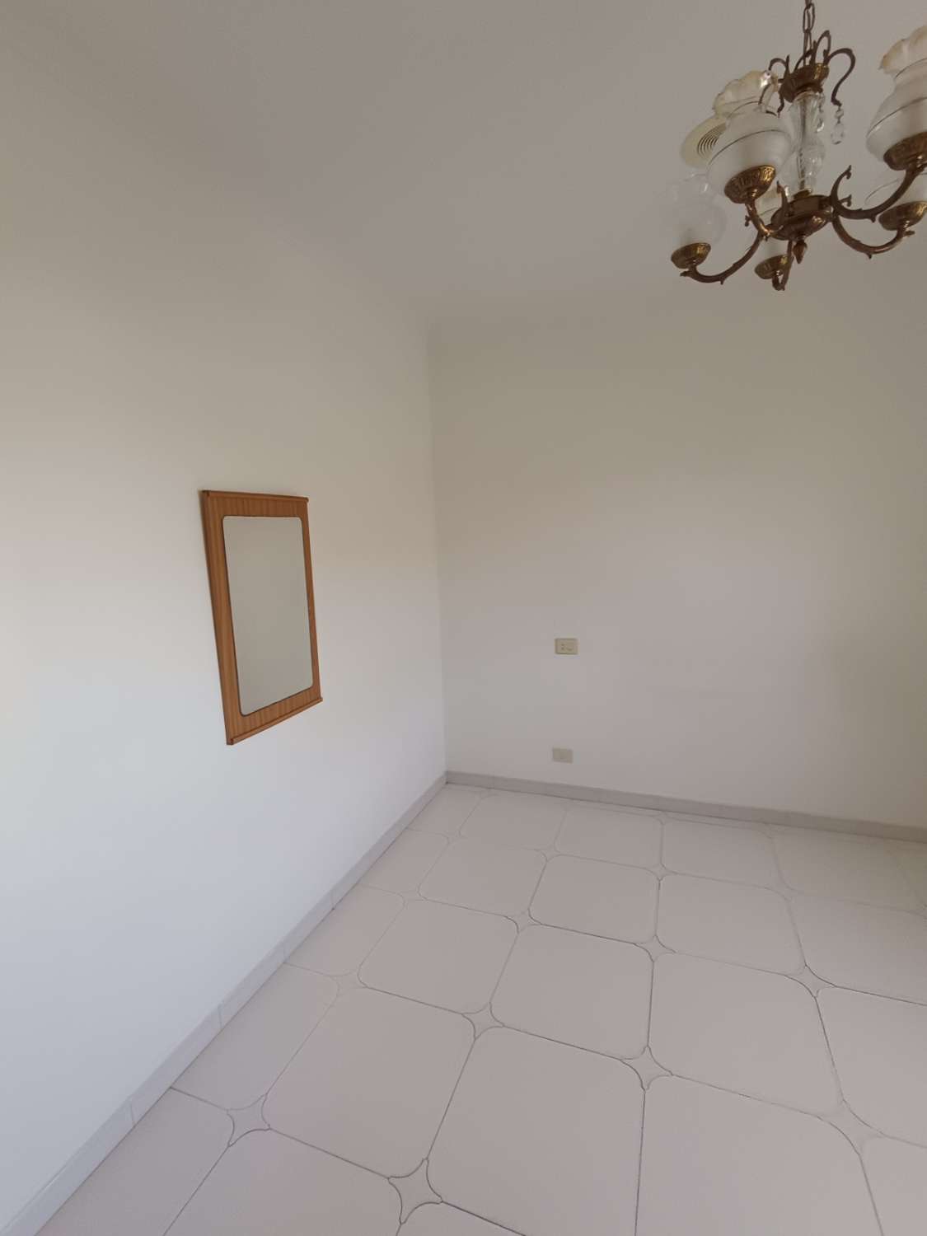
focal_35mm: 15
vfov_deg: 98.2
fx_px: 536
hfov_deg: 81.7
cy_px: 618
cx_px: 464
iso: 153
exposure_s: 1/50
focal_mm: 1.65
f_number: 2.2
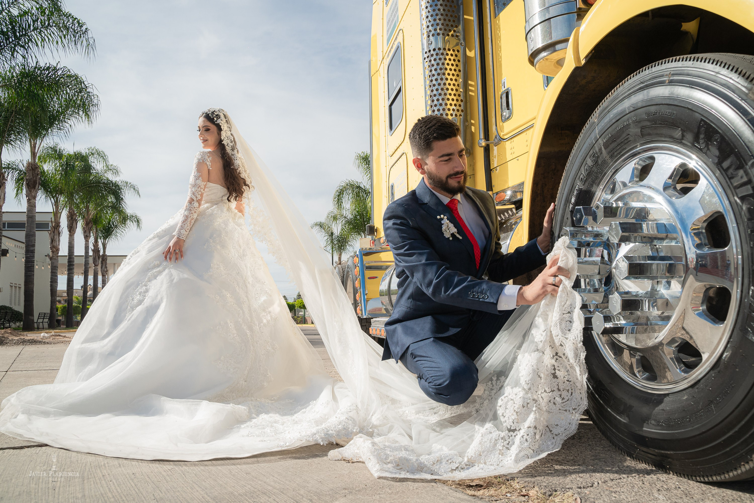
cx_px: 377
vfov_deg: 46.4
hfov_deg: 65.5
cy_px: 252
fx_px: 586
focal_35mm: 28
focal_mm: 28
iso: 500
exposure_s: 1/1000
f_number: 8
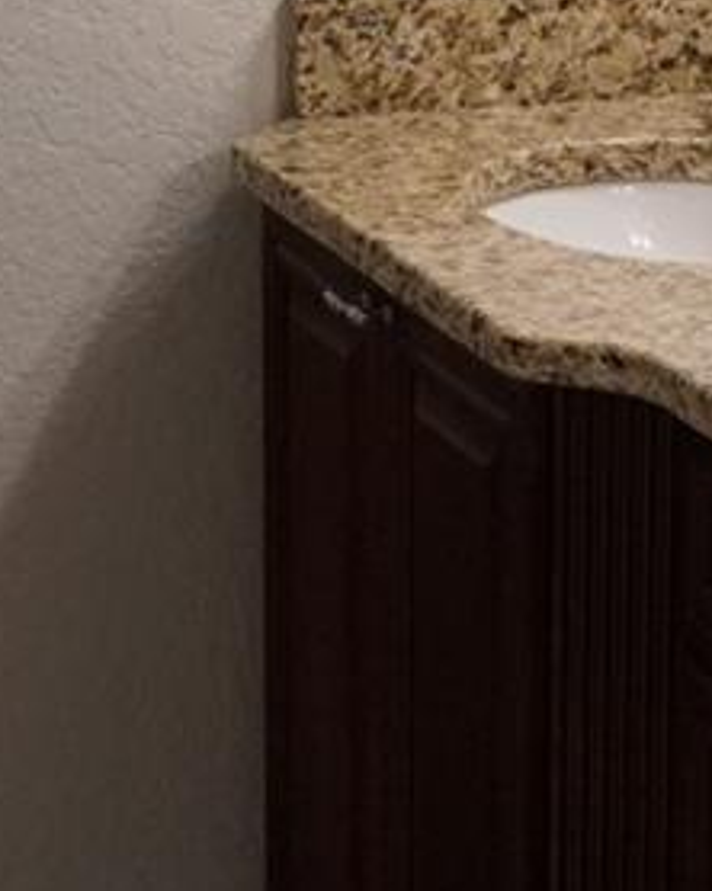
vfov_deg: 11.7
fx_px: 4272
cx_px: 491
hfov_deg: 9.5
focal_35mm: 162
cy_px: -103
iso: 2000
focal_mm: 20
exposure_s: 1/160
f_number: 4
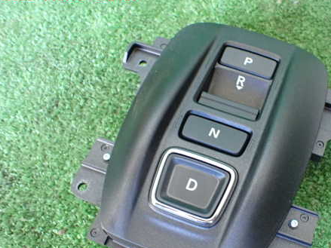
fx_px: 392
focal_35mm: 41
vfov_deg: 34.9
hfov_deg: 45.0
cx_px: 225
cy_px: 155
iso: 800
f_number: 2.3
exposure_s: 1/50
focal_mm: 5.4
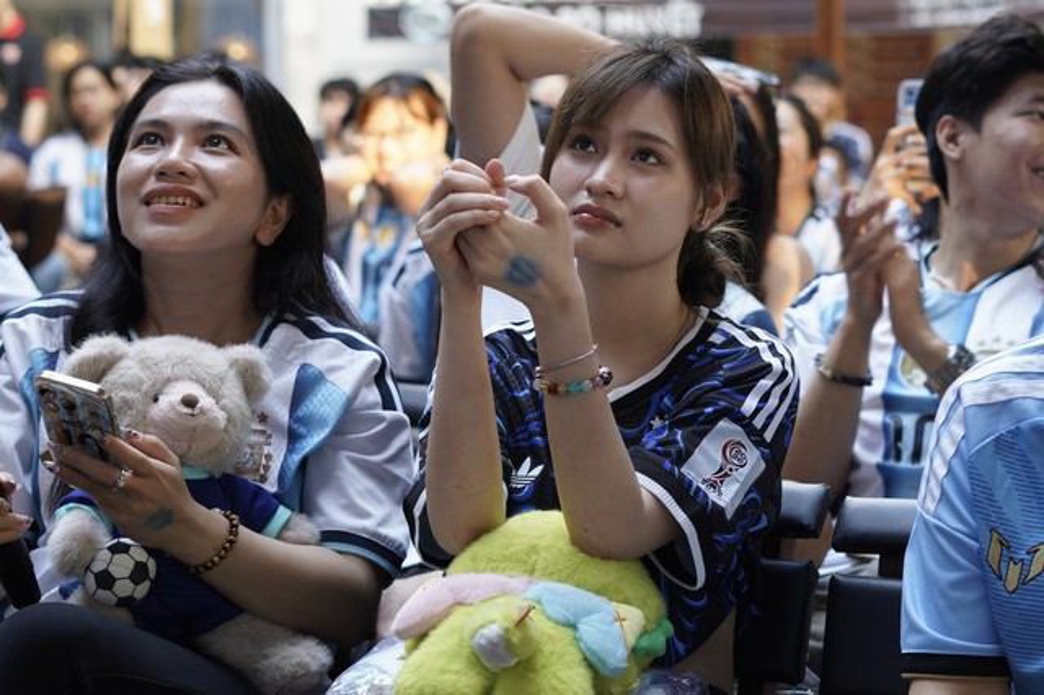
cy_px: 348
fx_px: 2174
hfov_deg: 27.0
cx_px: 522
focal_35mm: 75
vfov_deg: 18.2
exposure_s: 1/250
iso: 800
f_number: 2.8
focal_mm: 50
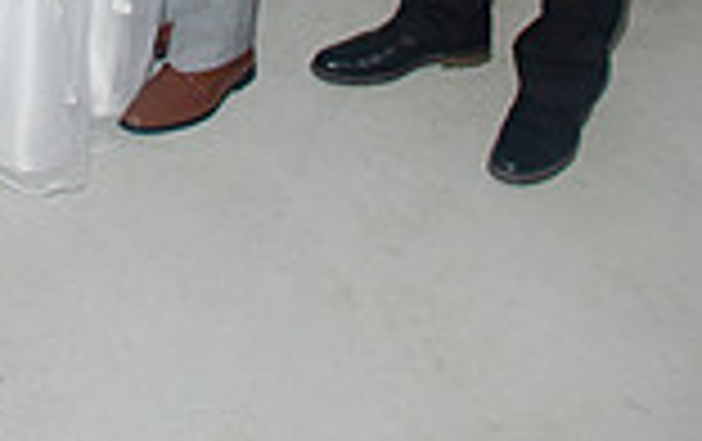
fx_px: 1514
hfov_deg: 25.3
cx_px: 63
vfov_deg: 13.7
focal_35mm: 79
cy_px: -486
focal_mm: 18
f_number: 5.6
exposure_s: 1/60
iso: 400
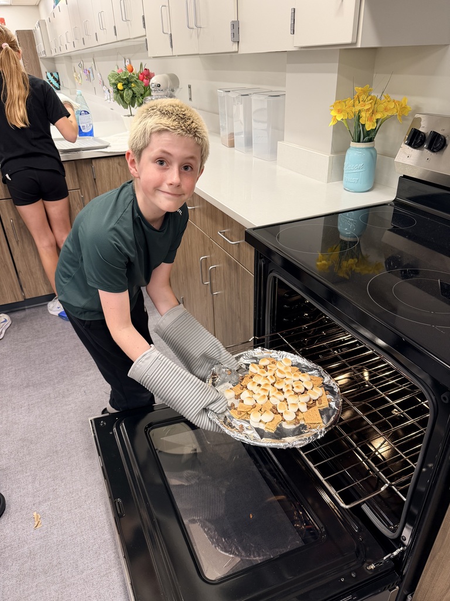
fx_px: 416
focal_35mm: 24
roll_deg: +2.4
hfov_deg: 56.8
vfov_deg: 71.6
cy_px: 300
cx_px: 225
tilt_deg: -30.7
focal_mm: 6.76
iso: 200
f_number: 1.78
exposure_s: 1/100
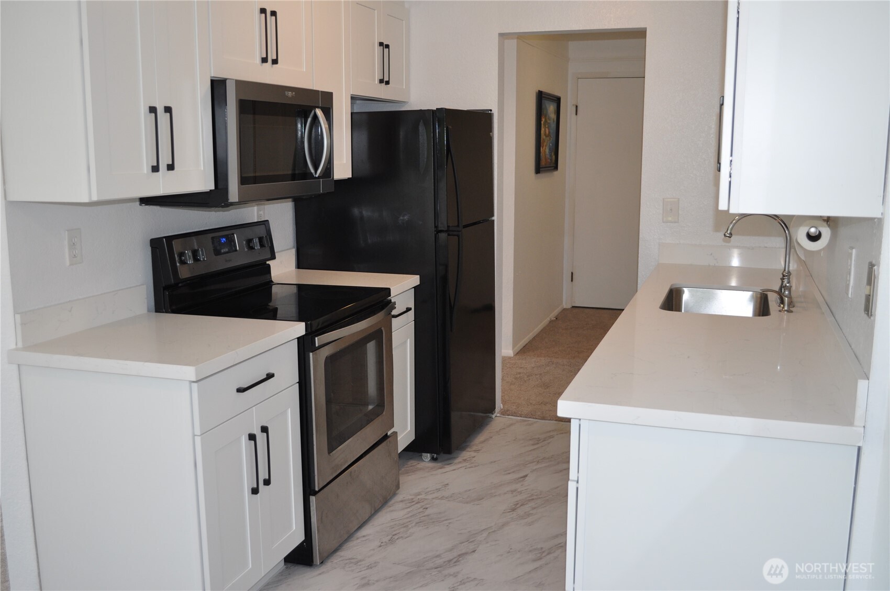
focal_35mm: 36
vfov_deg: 36.8
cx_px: 445
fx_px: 889
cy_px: 296
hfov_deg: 53.2
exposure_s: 1/125
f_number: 4
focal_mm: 24
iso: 450
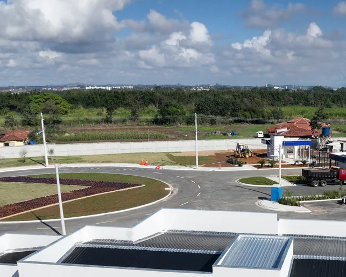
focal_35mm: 51
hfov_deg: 35.6
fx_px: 522
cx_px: 271
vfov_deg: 28.1
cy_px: 271
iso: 110
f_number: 4
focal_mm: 12.29
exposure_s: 1/2000
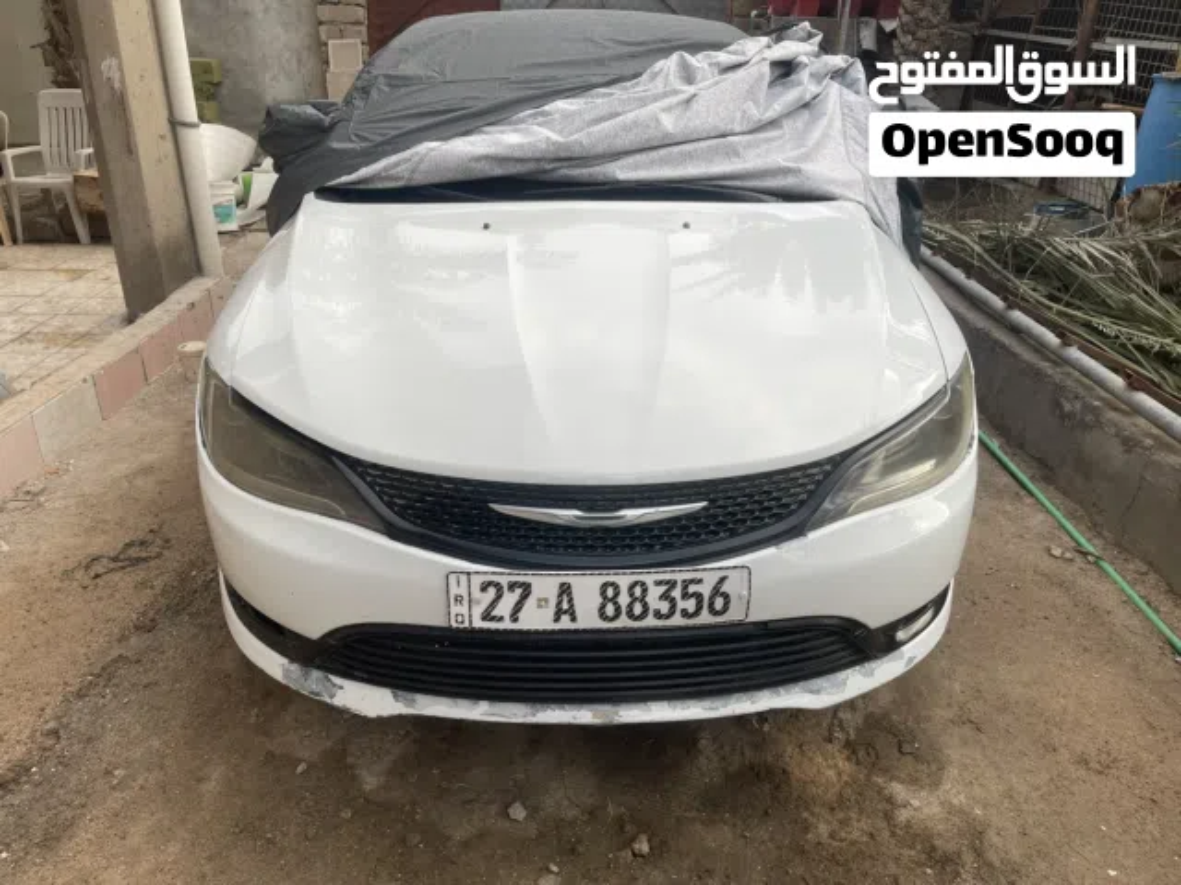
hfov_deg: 69.4
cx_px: 590
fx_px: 853
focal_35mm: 25
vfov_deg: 54.9
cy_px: 442
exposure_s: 1/130
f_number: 1.6
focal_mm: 5.1
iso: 32
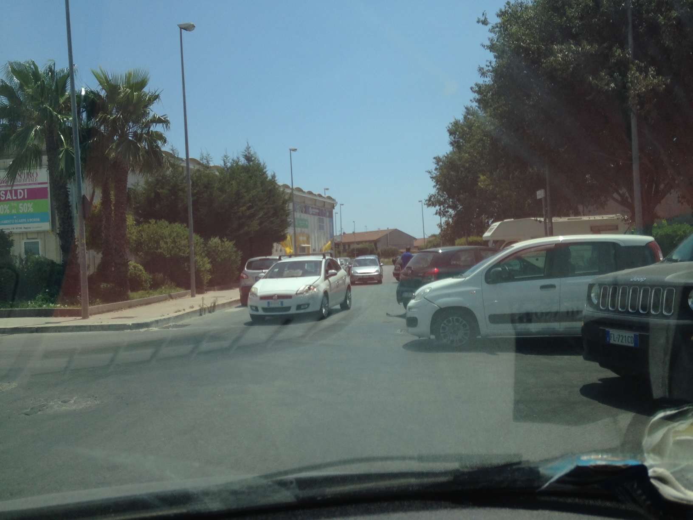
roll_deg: -0.3
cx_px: 346
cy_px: 260
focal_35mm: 33
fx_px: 661
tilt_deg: +4.0
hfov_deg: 55.4
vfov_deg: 42.9
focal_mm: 4.12
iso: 50
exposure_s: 1/1808
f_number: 2.4
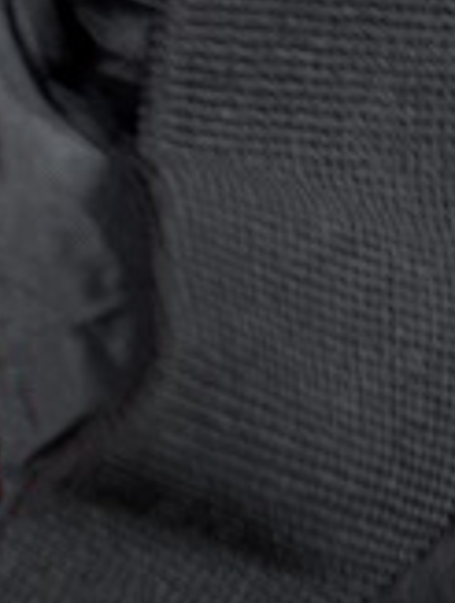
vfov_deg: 20.5
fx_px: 1641
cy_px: 514
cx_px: -259
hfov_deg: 14.5
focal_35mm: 94
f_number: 1.78
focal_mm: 6.76
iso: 100
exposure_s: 1/100
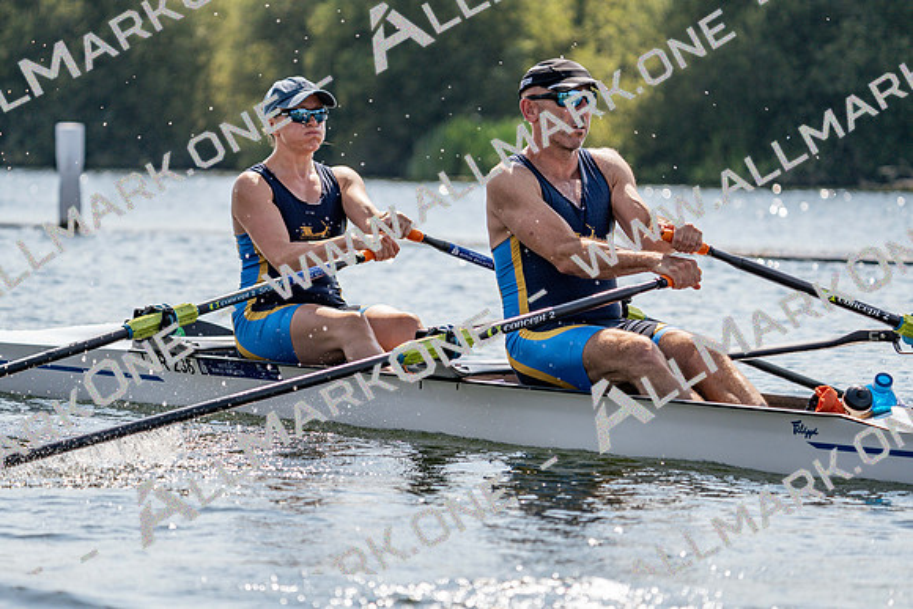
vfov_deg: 6.9
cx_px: 456
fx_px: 5073
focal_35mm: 200
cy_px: 304
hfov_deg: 10.3
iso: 200
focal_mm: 200
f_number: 5.6
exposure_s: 1/1600
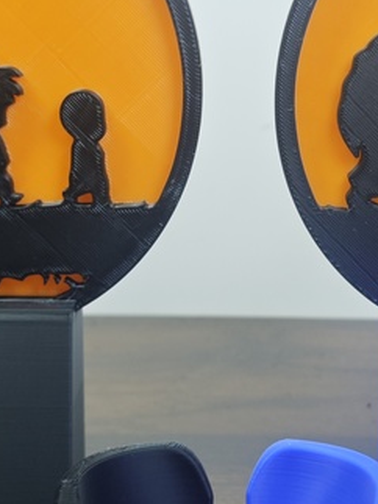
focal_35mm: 76
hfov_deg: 19.3
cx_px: 241
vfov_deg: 25.7
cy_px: 227
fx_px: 1107
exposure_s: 1/100
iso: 125
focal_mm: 6.55
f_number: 1.6
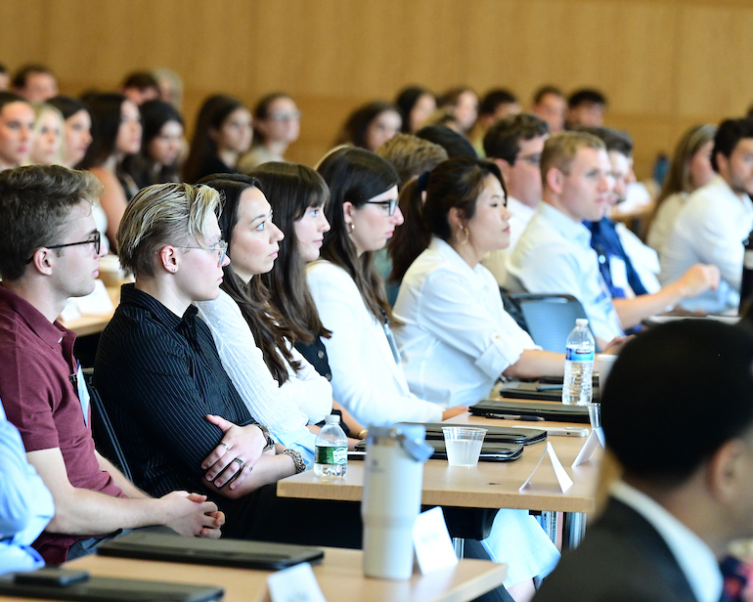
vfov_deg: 6.0
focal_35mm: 256
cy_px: 309
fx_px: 5705
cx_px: 213
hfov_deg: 7.5
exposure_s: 1/160
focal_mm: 175
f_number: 4.5
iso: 4000
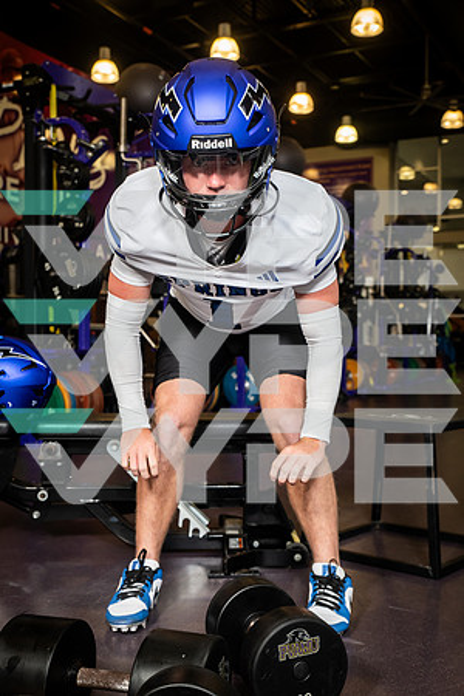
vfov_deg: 44.5
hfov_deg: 30.5
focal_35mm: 44
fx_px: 851
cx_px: 232
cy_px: 348
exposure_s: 1/250
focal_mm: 44
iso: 500
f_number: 5.6
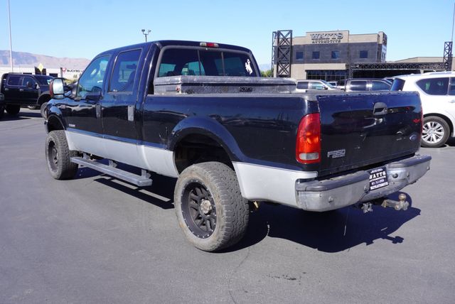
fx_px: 398
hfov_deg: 59.4
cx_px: 228
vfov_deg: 41.8
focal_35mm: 32
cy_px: 152
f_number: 9
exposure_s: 1/125
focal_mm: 21
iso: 100
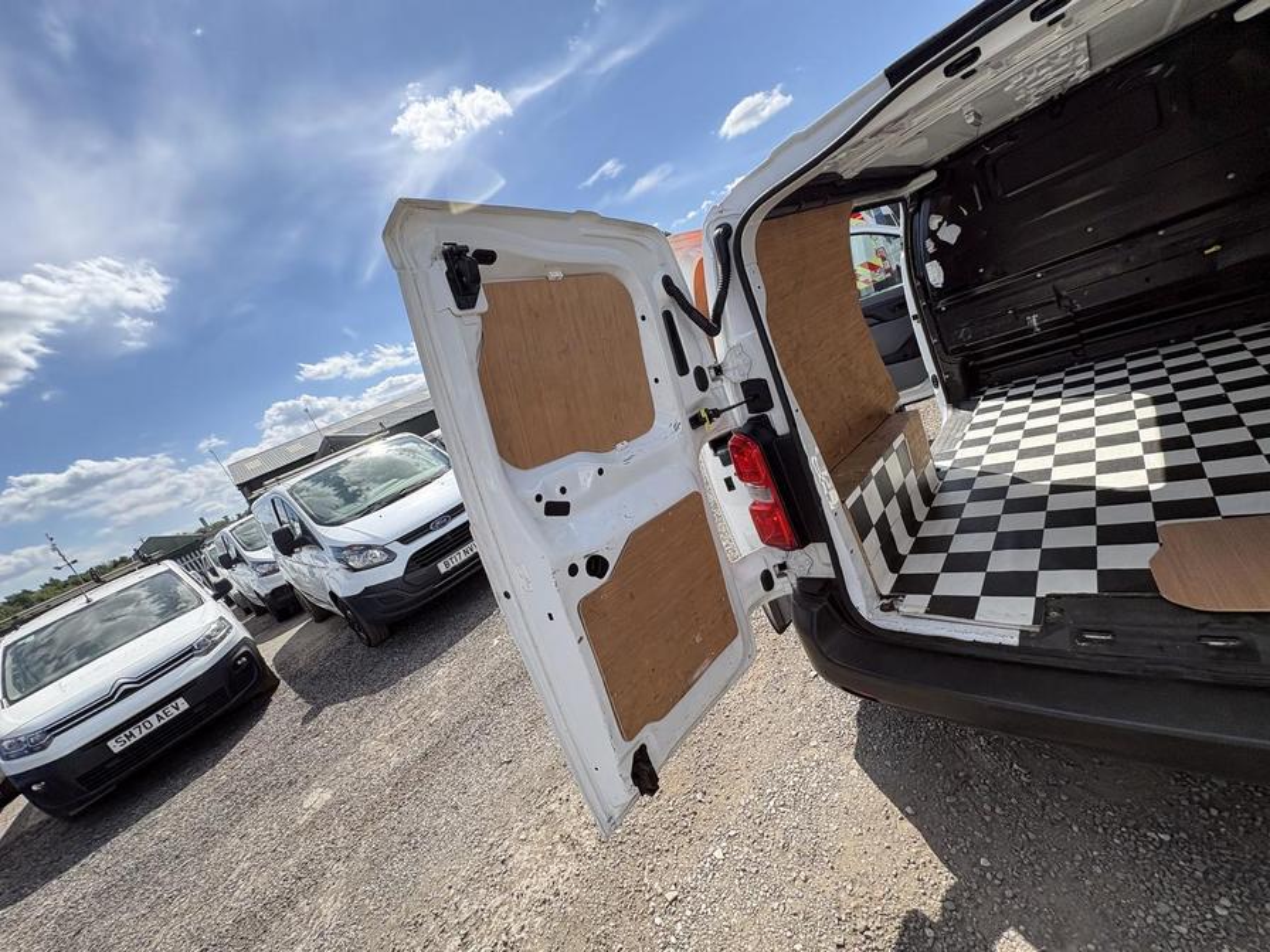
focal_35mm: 14
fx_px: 514
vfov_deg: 85.7
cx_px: 635
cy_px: 476
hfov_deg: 102.1
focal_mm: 2.22
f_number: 2.2
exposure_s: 1/944
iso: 64
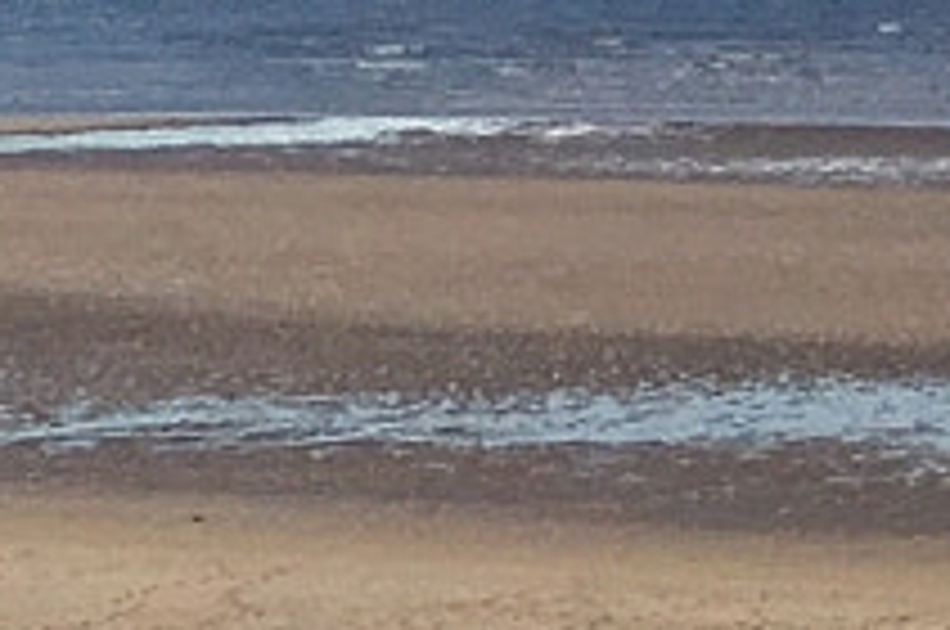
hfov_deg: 7.6
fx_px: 6034
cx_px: -2076
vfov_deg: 6.0
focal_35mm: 229
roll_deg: -1.5
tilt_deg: -5.7
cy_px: 436
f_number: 2.2
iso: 25
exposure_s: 1/4525
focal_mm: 4.15
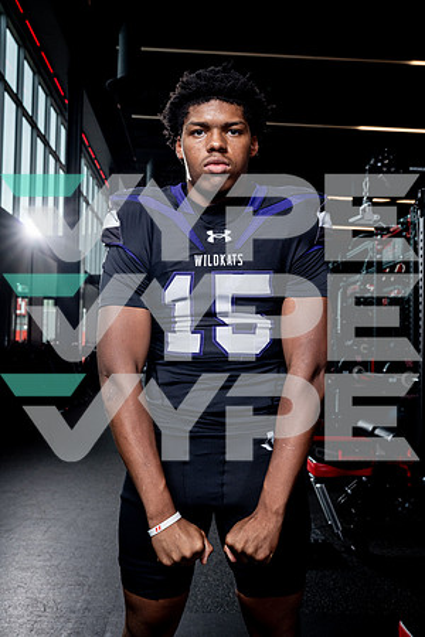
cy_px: 318
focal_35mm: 35
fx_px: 620
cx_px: 212
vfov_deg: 54.4
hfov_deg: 37.9
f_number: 8
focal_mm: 35
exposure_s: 1/250
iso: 640
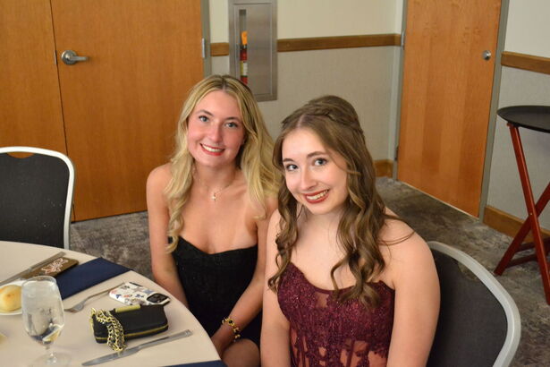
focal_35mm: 42
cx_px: 275
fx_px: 642
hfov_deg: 46.4
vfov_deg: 31.9
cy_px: 184
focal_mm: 28
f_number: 4.5
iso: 3200
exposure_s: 1/15
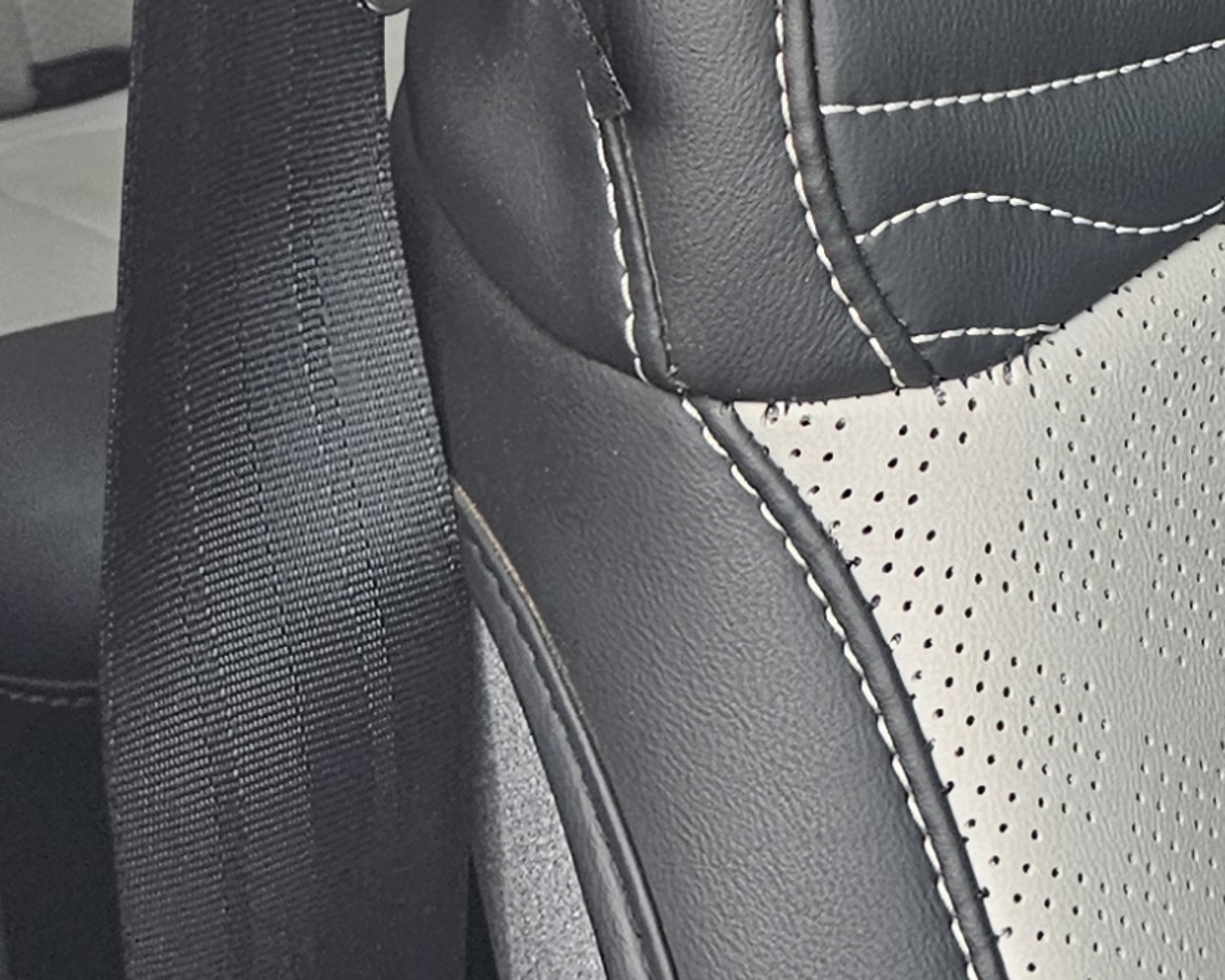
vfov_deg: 13.2
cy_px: -620
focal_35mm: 108
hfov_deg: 15.1
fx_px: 3916
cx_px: 2300
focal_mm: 5.4
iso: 32
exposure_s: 1/180
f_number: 1.8
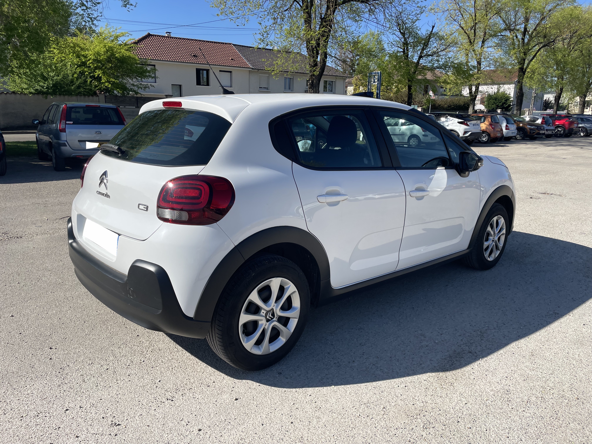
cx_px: 296
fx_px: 445
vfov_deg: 53.1
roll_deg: -1.3
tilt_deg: -12.9
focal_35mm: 26
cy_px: 222
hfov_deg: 67.3
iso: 32
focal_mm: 4.2
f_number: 1.6
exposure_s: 1/3040
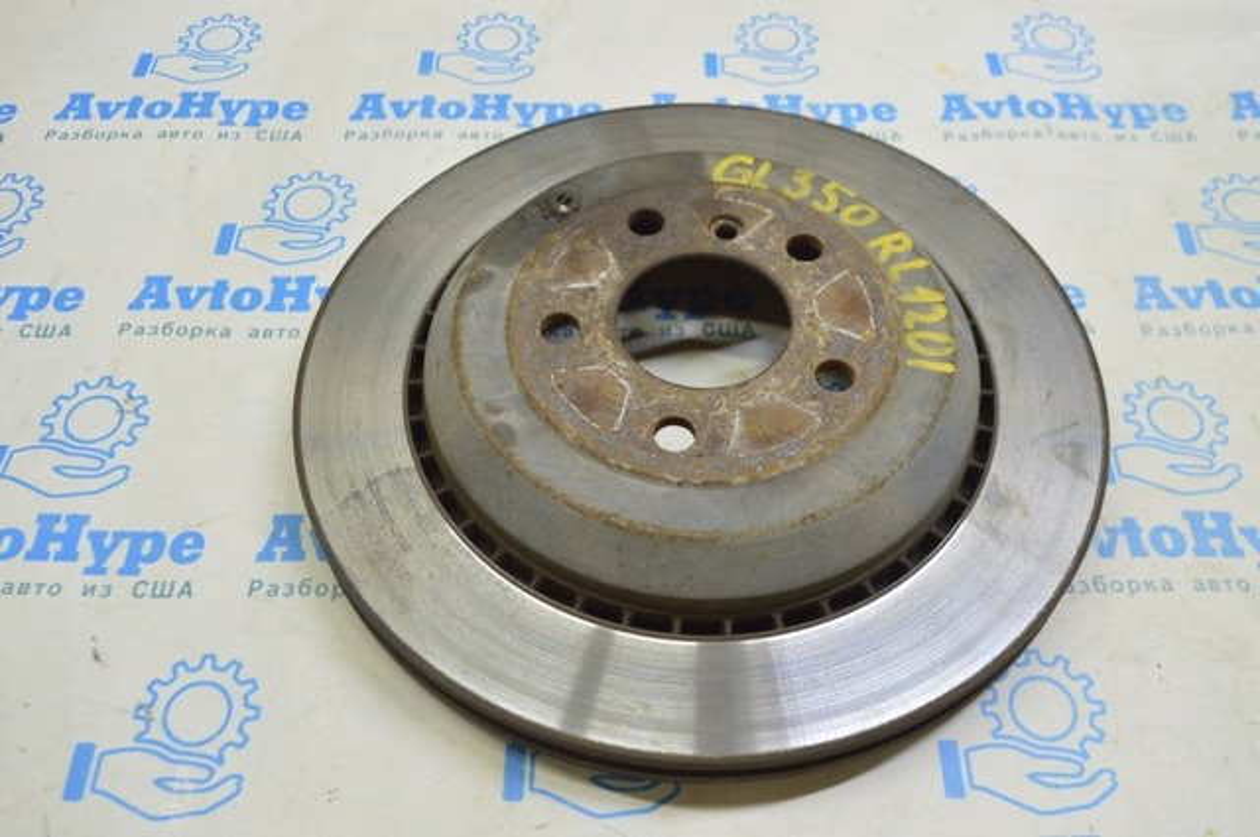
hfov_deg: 55.2
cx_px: 630
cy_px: 418
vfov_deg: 38.3
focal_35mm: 34
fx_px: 1206
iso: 400
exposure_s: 1/20
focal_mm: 23
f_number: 5.6
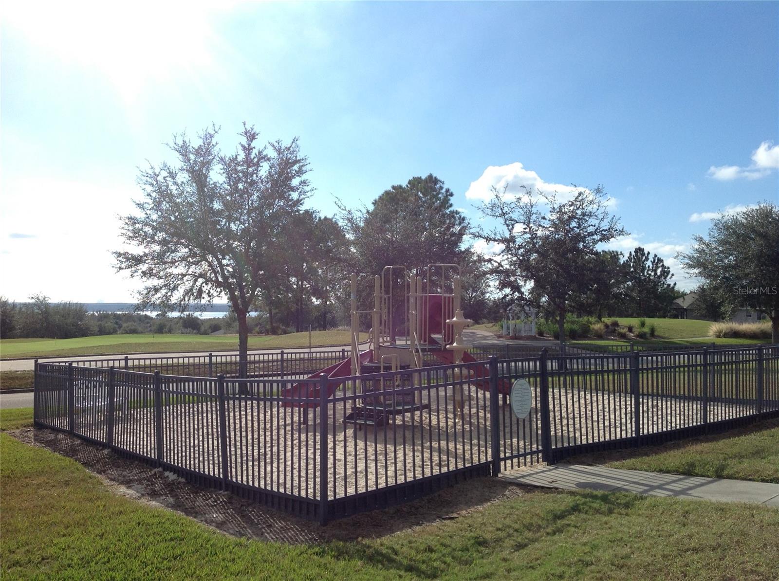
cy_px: 290
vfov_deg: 40.6
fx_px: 786
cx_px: 390
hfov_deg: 52.7
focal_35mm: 35
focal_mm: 4.28
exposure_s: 1/2519
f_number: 2.4
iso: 64
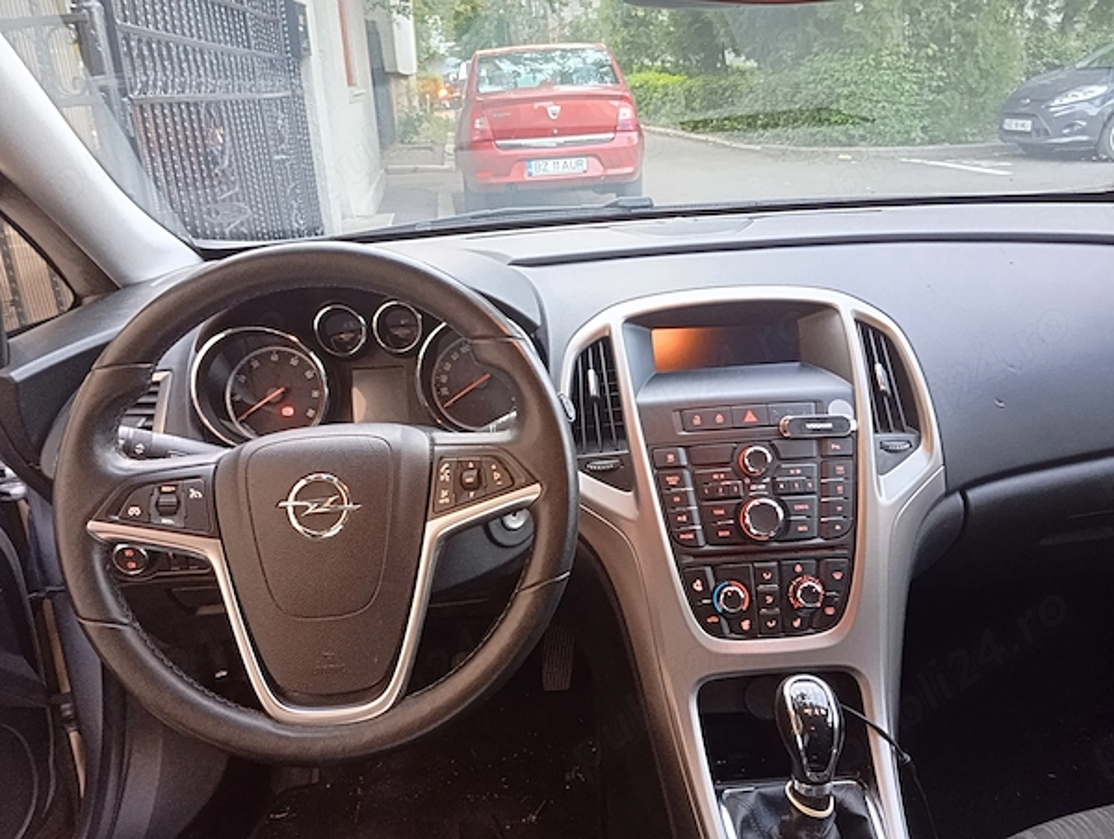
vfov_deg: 49.9
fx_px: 903
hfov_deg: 63.4
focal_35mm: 28
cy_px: 420
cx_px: 557
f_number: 1.8
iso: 1826
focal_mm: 4.22
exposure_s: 1/25
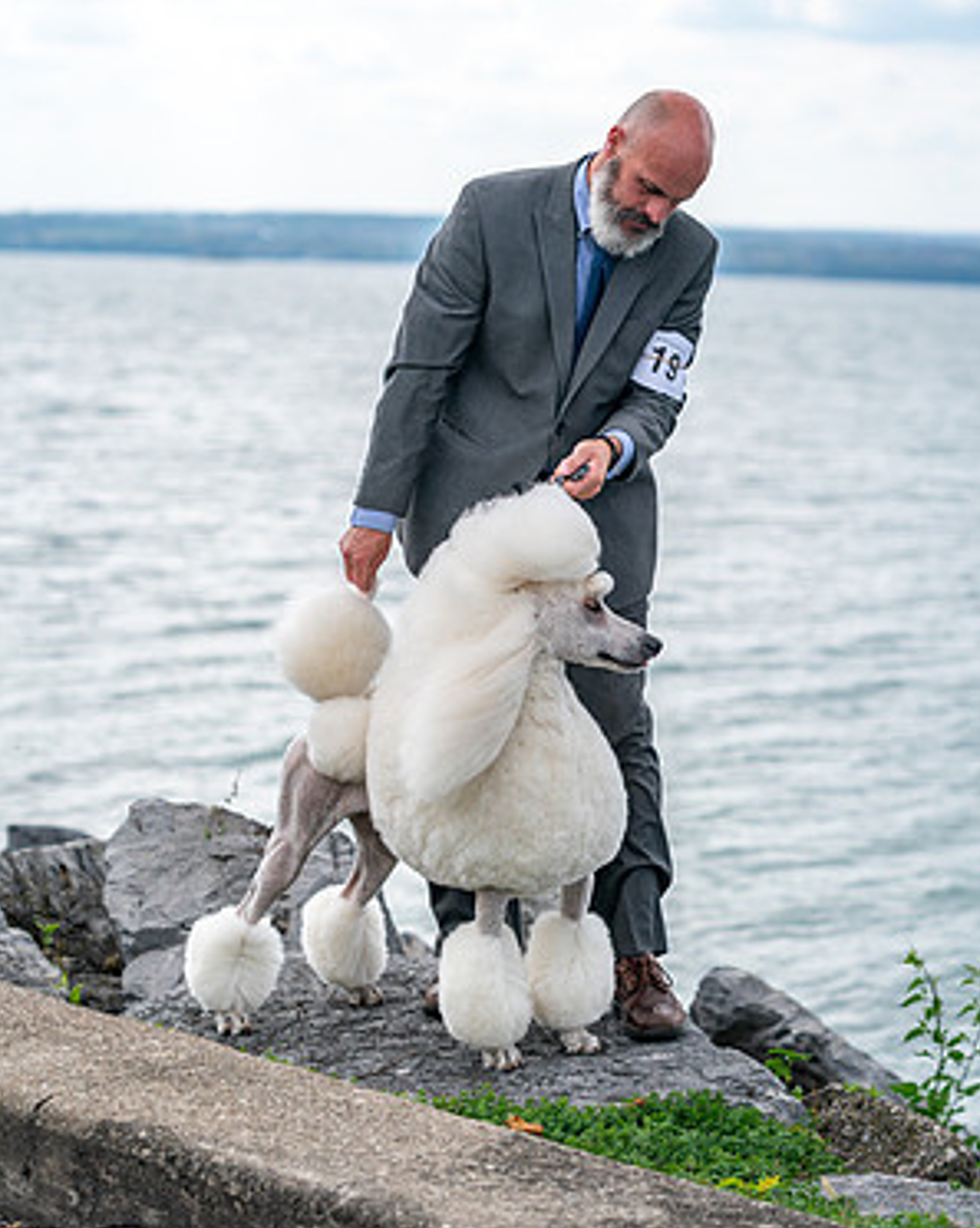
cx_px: 488
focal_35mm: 92
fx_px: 3340
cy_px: 617
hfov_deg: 16.7
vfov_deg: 20.8
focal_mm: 81
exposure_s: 1/1250
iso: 100
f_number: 3.2
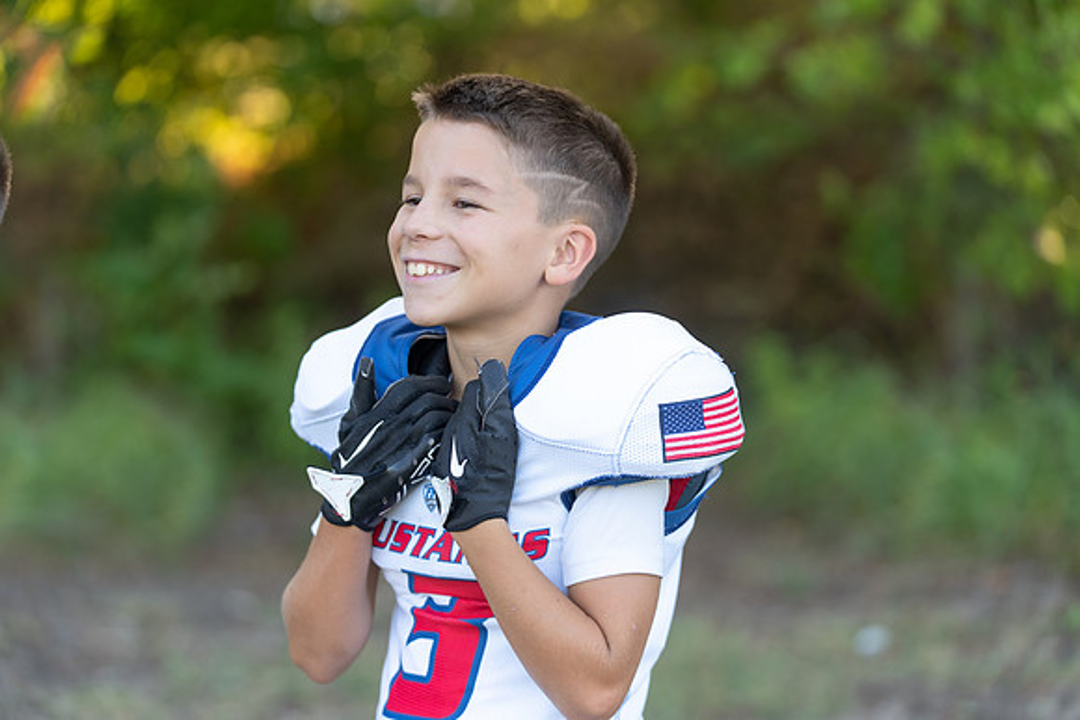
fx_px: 2851
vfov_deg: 14.4
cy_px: 360
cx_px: 540
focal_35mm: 95
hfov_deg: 21.5
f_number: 2.8
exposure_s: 1/320
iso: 250
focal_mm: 95
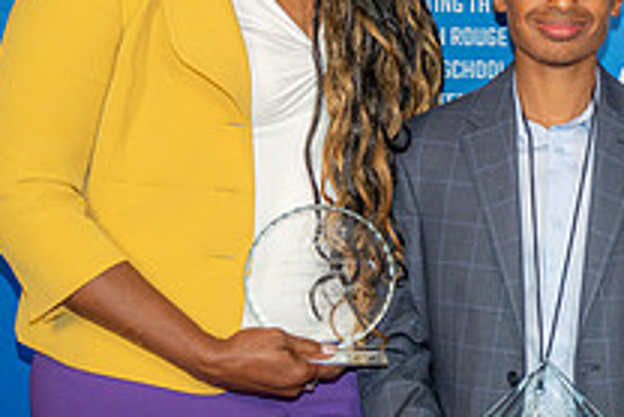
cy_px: 212
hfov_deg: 14.8
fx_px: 2324
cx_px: 744
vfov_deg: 10.3
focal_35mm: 134
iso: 320
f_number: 3.2
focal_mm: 48
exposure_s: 1/160
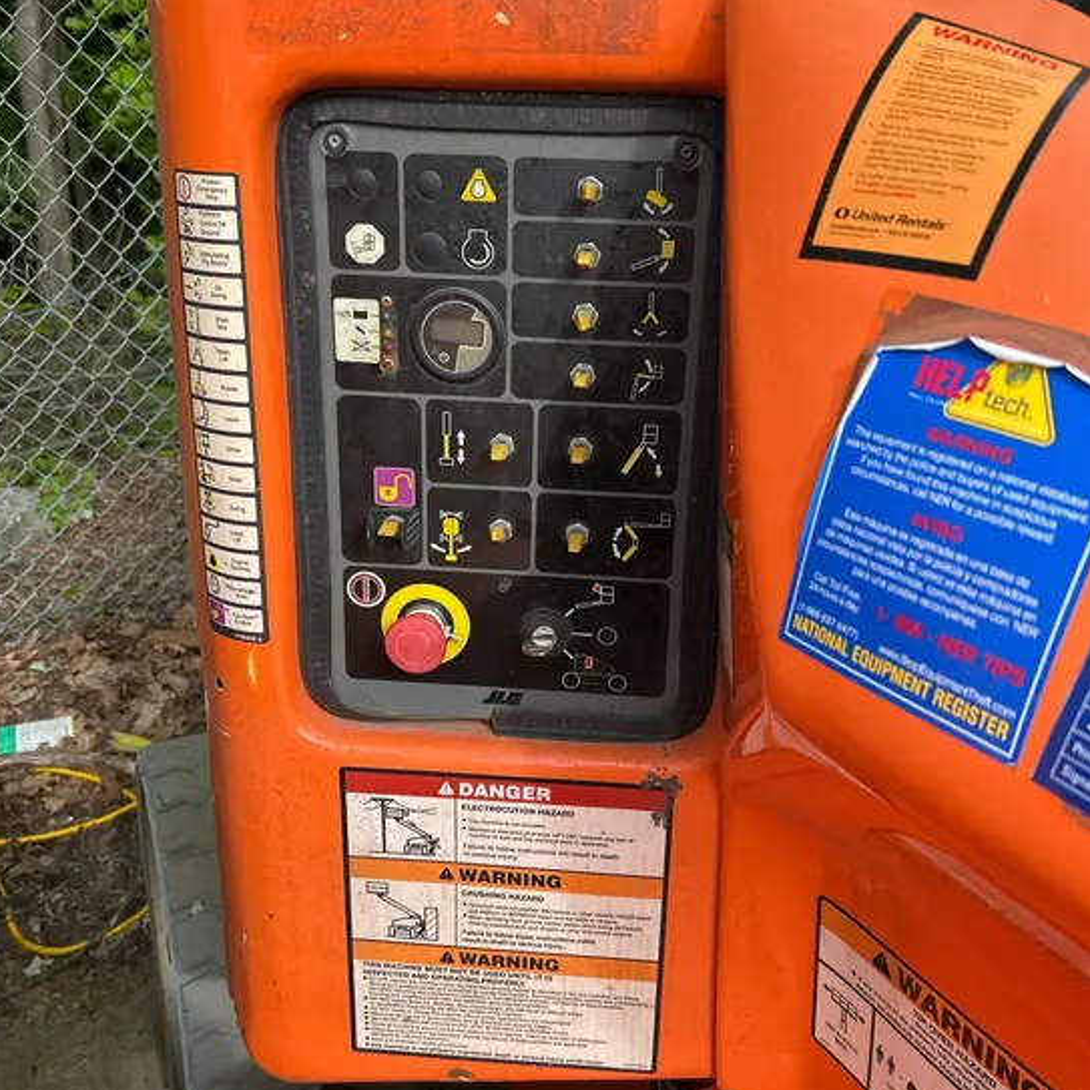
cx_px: 542
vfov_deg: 52.4
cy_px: 491
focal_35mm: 31
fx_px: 1104
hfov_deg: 52.5
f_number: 1.5
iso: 50
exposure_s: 1/1311
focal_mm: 5.7
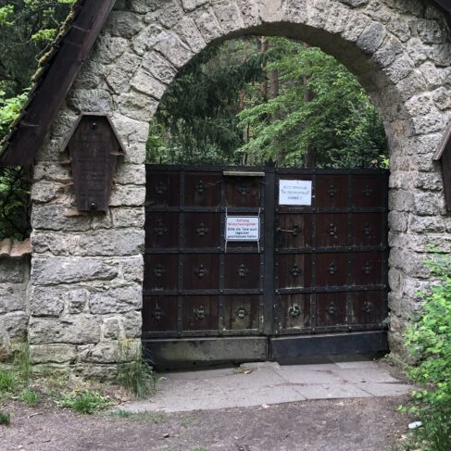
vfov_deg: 32.7
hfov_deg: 32.6
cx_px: 288
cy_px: 185
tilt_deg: -0.2
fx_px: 766
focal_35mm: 52
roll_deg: -0.7
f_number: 1.8
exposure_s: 1/120
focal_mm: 3.99
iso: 32
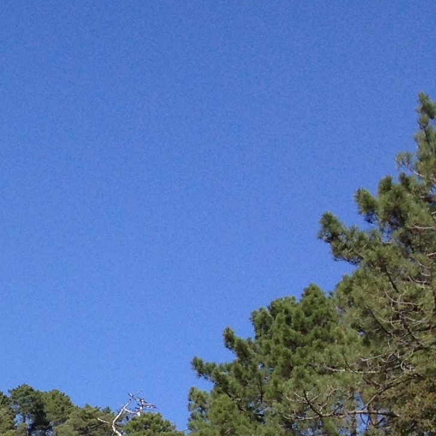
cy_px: 606
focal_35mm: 139
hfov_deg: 11.0
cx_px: -528
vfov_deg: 12.1
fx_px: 1981
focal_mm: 4.28
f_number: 2.4
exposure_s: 1/1255
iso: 64
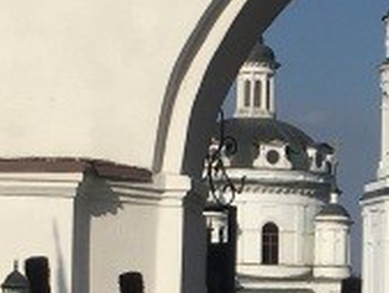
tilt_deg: -1.0
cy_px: 314
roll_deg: +0.4
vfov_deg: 8.4
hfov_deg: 11.0
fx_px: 1979
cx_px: 456
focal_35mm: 176
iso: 25
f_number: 2.2
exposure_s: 1/4274
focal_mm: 4.15
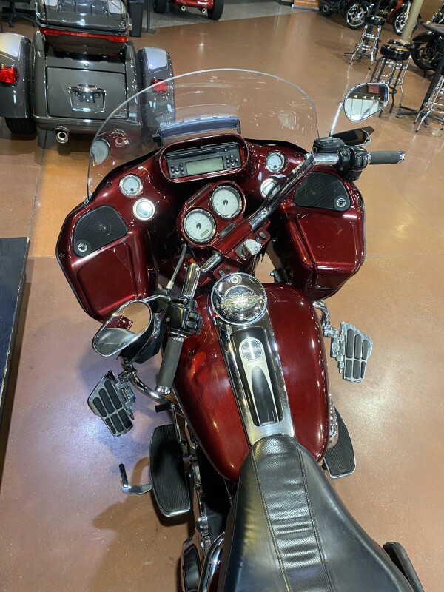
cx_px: 222
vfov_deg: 67.3
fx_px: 445
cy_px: 296
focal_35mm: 26
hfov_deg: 53.1
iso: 320
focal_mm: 4.25
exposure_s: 1/60
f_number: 1.8
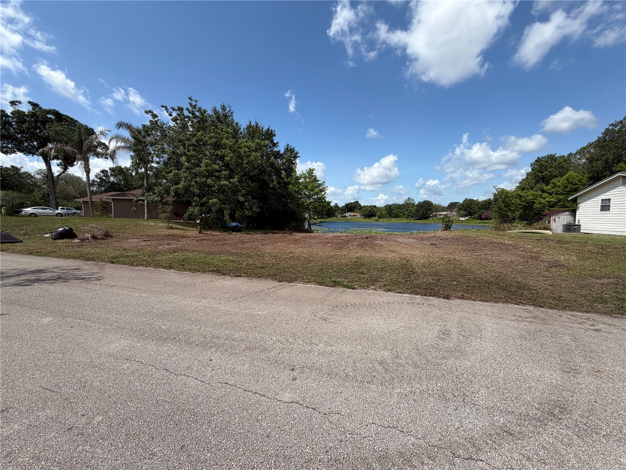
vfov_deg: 85.7
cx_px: 313
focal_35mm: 14
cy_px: 235
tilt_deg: -4.8
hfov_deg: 102.1
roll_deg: +0.4
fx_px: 253
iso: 20
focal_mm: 2.22
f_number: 2.2
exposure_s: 1/1033
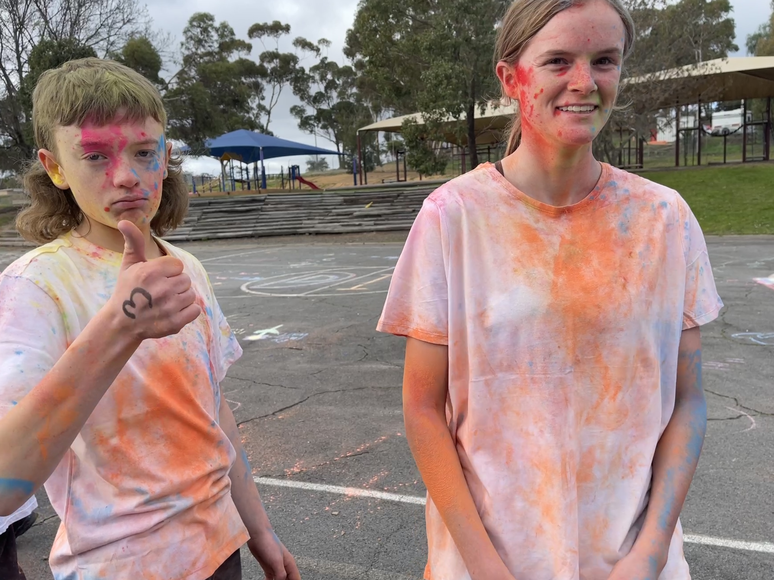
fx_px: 581
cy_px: 290
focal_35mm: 26
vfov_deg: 53.1
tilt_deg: -8.1
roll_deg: +2.7
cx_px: 387
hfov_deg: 67.3
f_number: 1.6
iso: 32
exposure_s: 1/985
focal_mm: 5.1
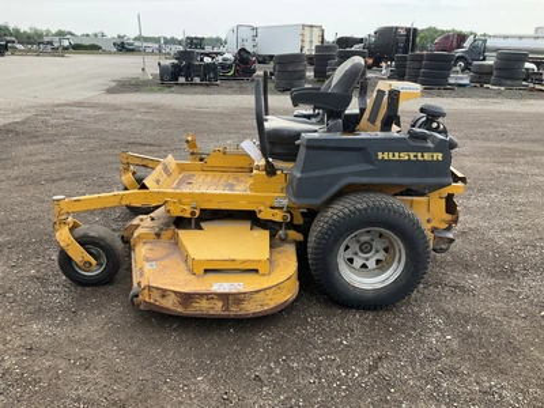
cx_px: 272
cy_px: 204
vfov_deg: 48.2
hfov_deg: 61.7
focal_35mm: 29
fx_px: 456
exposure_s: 1/289
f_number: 1.8
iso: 25
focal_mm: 3
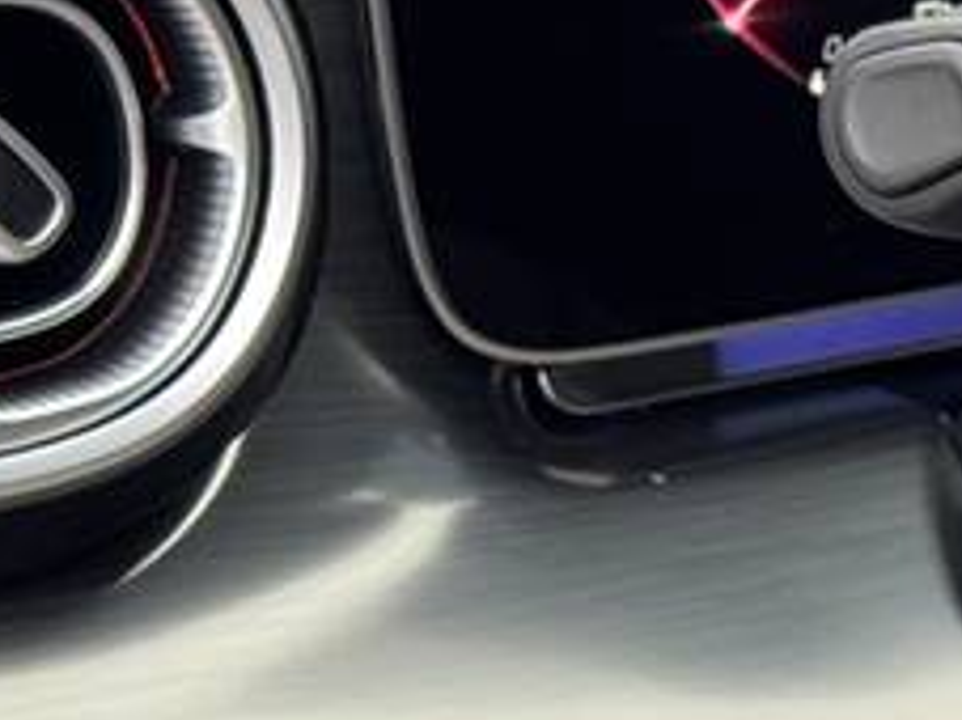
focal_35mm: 254
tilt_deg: -19.1
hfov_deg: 7.3
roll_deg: -4.7
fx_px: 7055
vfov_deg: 5.8
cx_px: 2284
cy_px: 267
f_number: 1.78
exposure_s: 1/121
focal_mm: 6.76
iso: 80
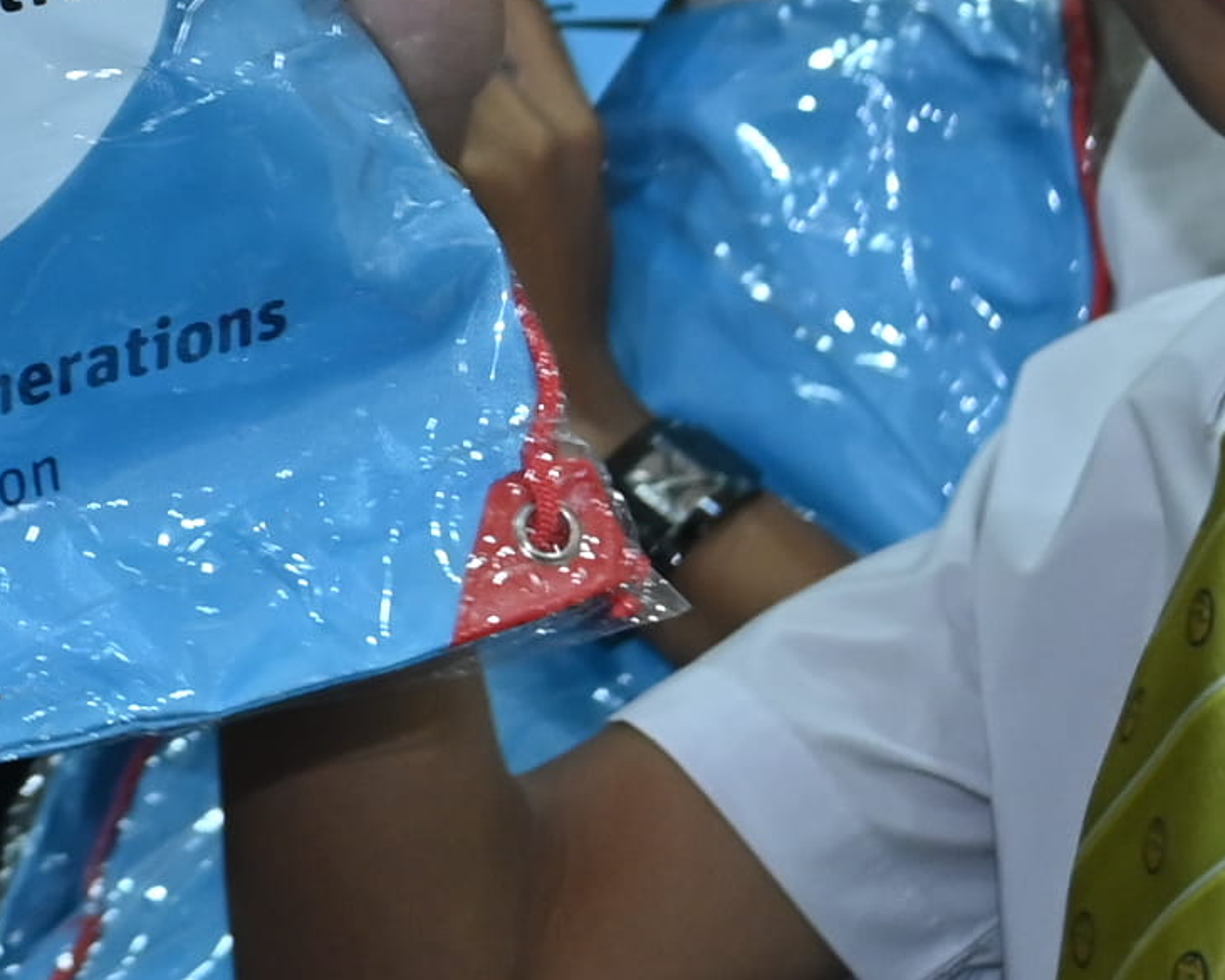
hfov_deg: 5.8
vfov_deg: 4.7
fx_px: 11819
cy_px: -784
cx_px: -933
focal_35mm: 326
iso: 800
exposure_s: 1/100
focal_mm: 56
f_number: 3.5
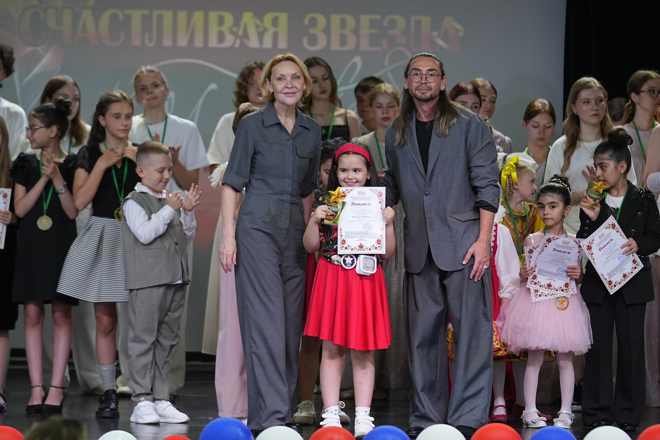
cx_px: 330
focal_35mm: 198
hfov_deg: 10.4
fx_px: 3630
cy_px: 220
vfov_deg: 6.9
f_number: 2.8
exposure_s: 1/250
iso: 1000
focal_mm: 132
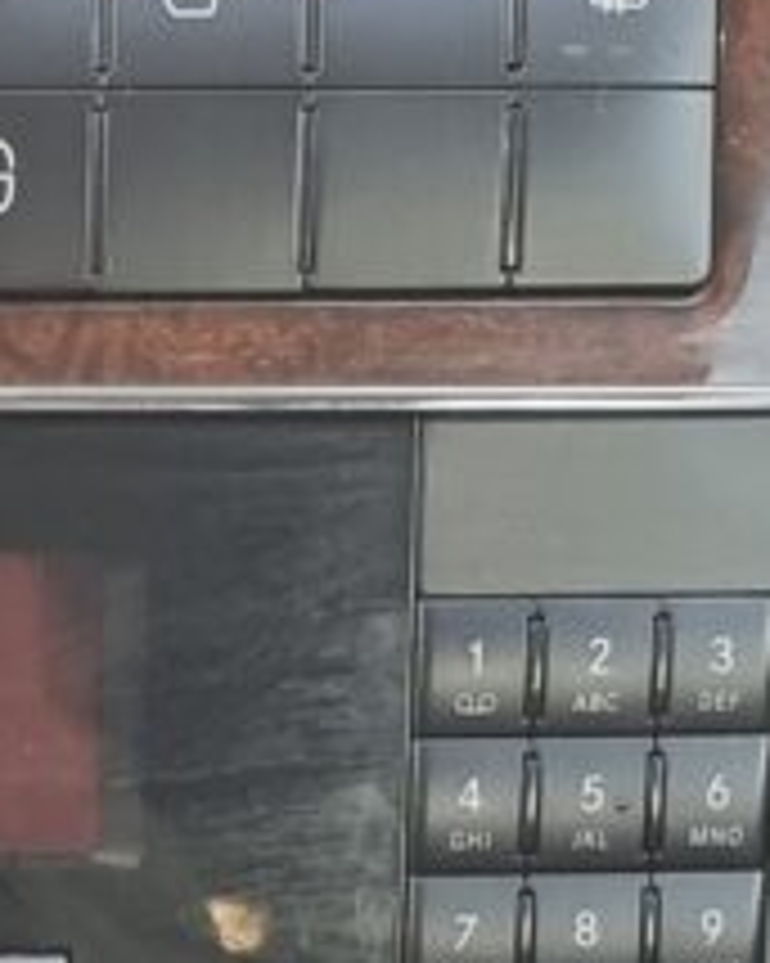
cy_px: 1156
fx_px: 4989
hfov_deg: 8.7
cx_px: -227
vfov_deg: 10.8
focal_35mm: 175
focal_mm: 6.7
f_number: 1.8
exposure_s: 1/100
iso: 100
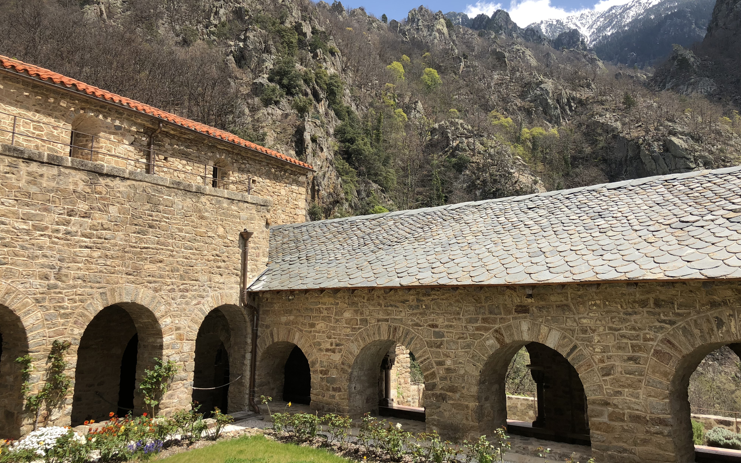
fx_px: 606
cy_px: 203
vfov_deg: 41.8
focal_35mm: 30
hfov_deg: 62.9
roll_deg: +1.7
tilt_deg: +10.4
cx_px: 373
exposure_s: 1/1333
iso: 20
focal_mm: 4
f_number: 1.8
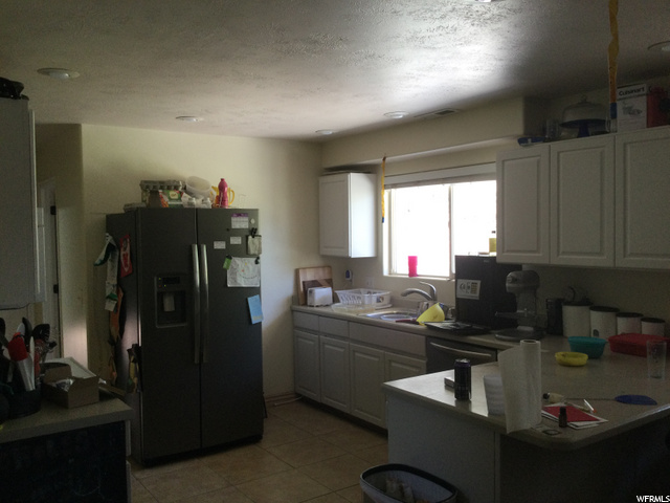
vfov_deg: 45.4
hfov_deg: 58.4
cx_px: 335
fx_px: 600
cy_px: 252
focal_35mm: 31
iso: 32
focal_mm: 3.3
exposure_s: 1/30
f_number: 2.4
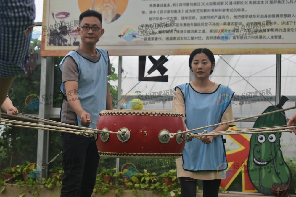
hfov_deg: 24.6
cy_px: 98
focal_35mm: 82
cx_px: 148
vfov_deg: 16.5
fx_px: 678
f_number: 5.6
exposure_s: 1/250
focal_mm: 55
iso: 360
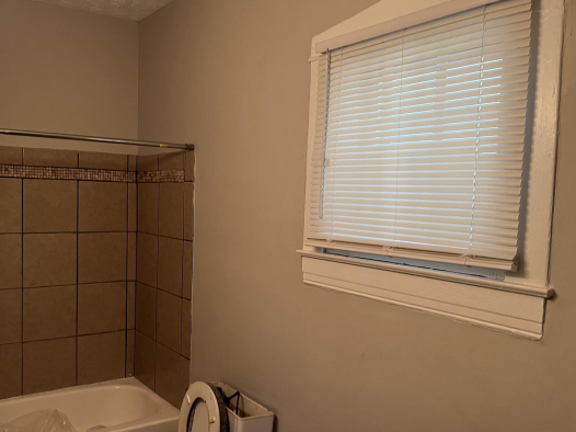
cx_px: 215
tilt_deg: -3.7
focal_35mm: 33
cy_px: 225
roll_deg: -1.2
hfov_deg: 54.7
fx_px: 549
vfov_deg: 42.9
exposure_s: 1/60
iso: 320
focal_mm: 5.1
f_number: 1.6
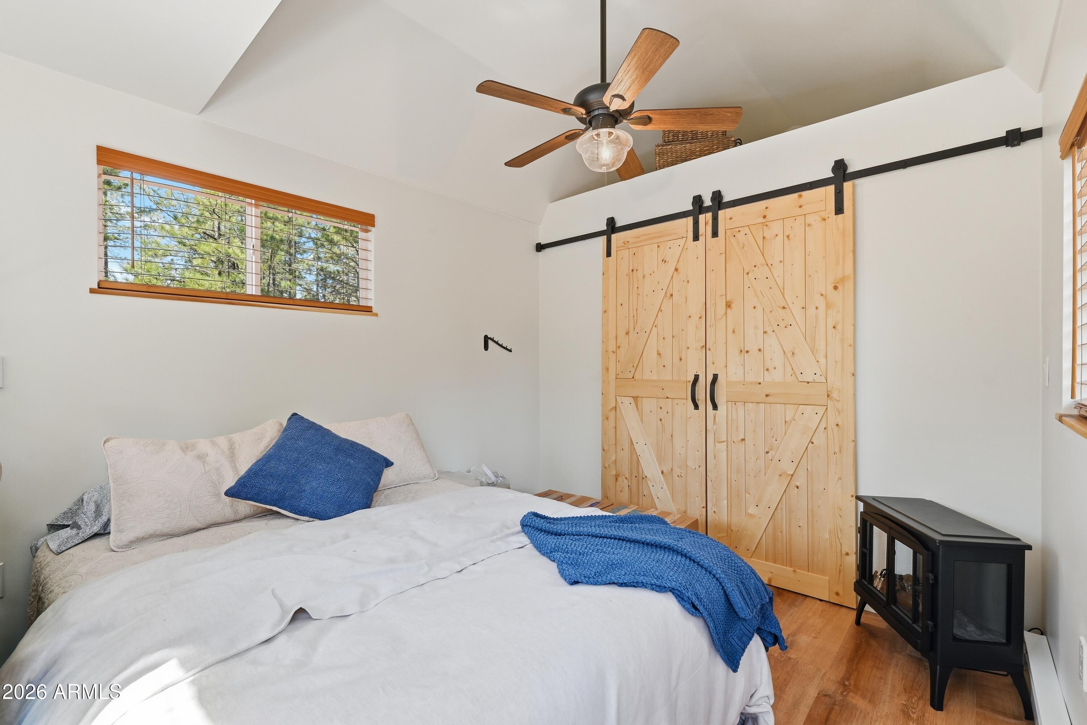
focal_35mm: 16
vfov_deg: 73.7
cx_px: 544
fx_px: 483
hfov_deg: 96.7
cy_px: 362
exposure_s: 1/200
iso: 250
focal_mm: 16
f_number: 9
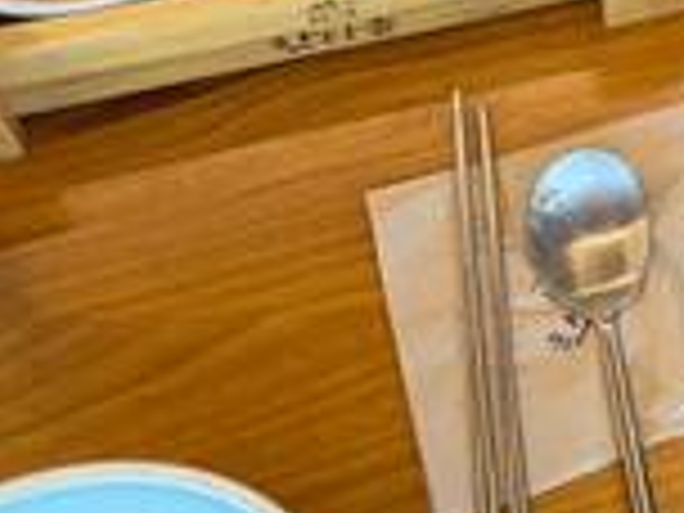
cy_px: -266
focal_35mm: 76
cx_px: 1076
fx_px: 1502
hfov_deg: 21.0
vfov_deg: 17.4
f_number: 1.78
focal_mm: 6.76
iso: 64
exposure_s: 1/246
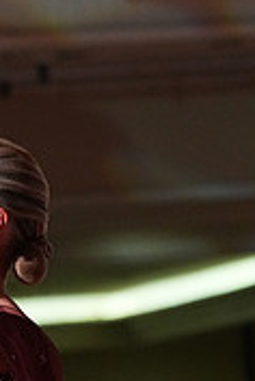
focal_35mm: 513
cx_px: -33
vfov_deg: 4.0
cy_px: 582
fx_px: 5429
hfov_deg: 2.7
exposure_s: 1/400
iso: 6400
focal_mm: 156
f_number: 5
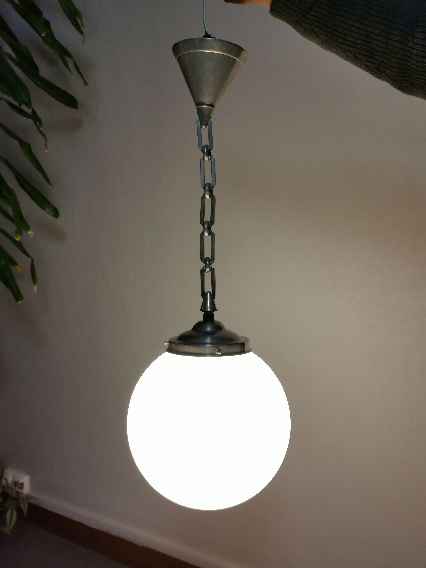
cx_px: 213
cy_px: 284
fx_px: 459
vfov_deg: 63.4
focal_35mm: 28
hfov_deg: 49.7
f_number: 1.8
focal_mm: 5.58
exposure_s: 1/100
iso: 100
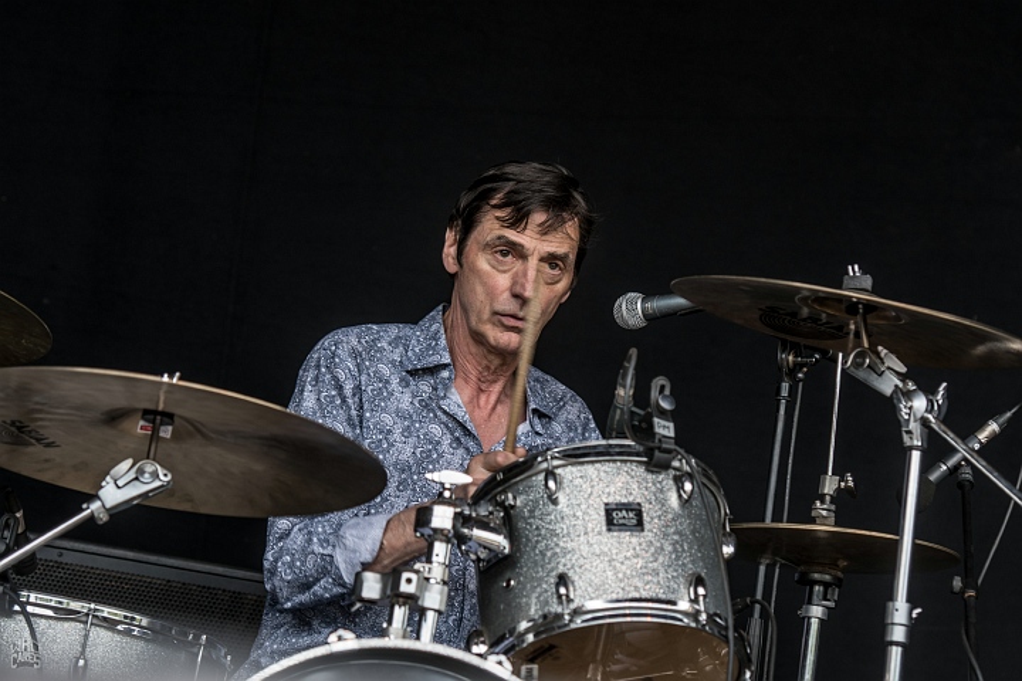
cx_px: 511
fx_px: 4769
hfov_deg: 12.2
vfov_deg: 8.2
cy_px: 340
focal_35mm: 168
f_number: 4
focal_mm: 112
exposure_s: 1/100
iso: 64
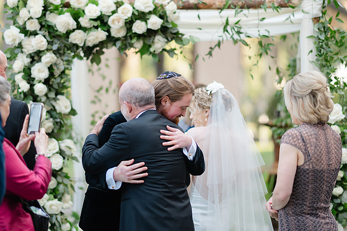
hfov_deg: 13.1
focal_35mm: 157
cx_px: 174
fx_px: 1514
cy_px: 116
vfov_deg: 8.7
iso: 100
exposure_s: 1/640
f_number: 1.4
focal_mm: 105
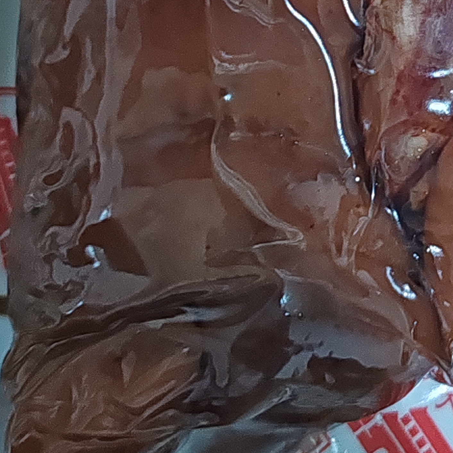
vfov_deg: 17.0
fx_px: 1466
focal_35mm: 99
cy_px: -40
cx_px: 452
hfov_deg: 17.2
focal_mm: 6.12
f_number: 1.9
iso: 1250
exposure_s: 1/50
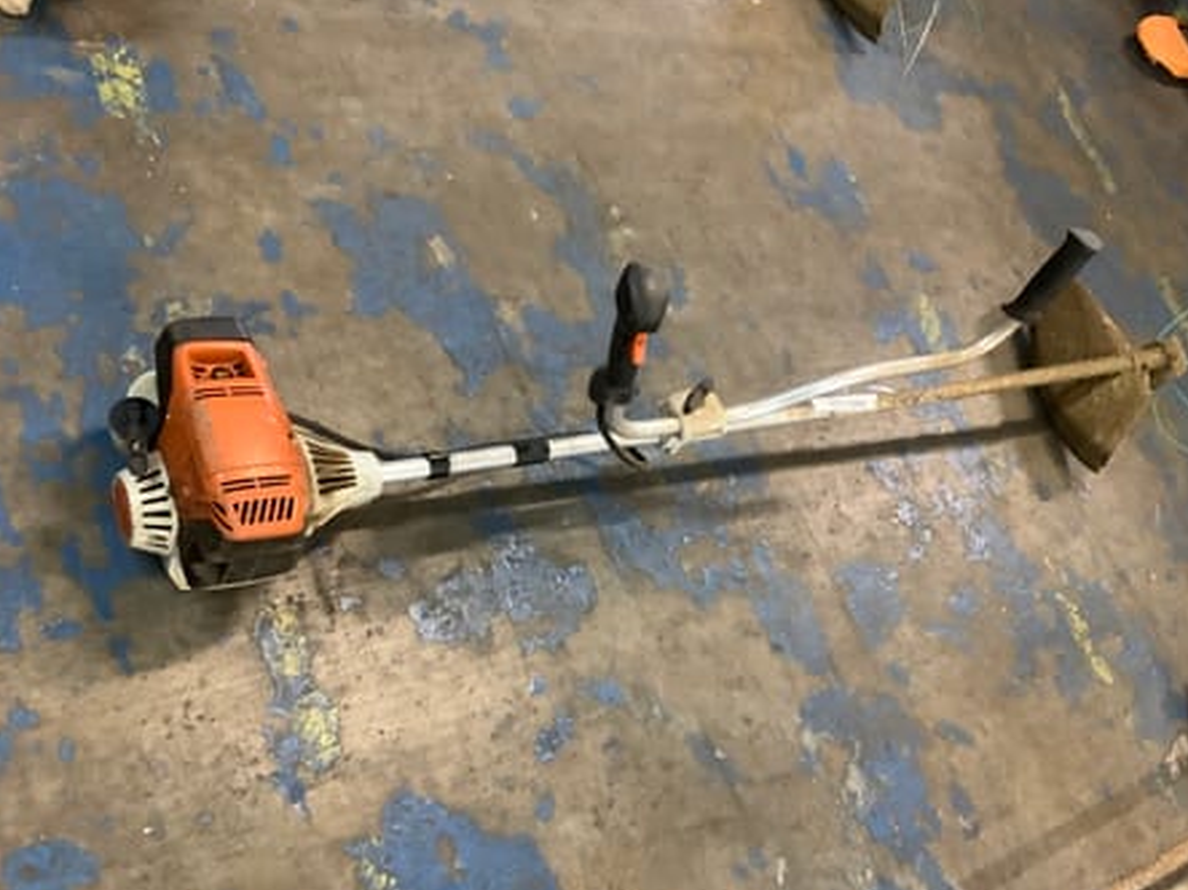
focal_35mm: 35
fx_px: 1201
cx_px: 625
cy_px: 492
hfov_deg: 52.6
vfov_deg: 40.6
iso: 320
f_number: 2.4
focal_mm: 3.3
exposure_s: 1/25
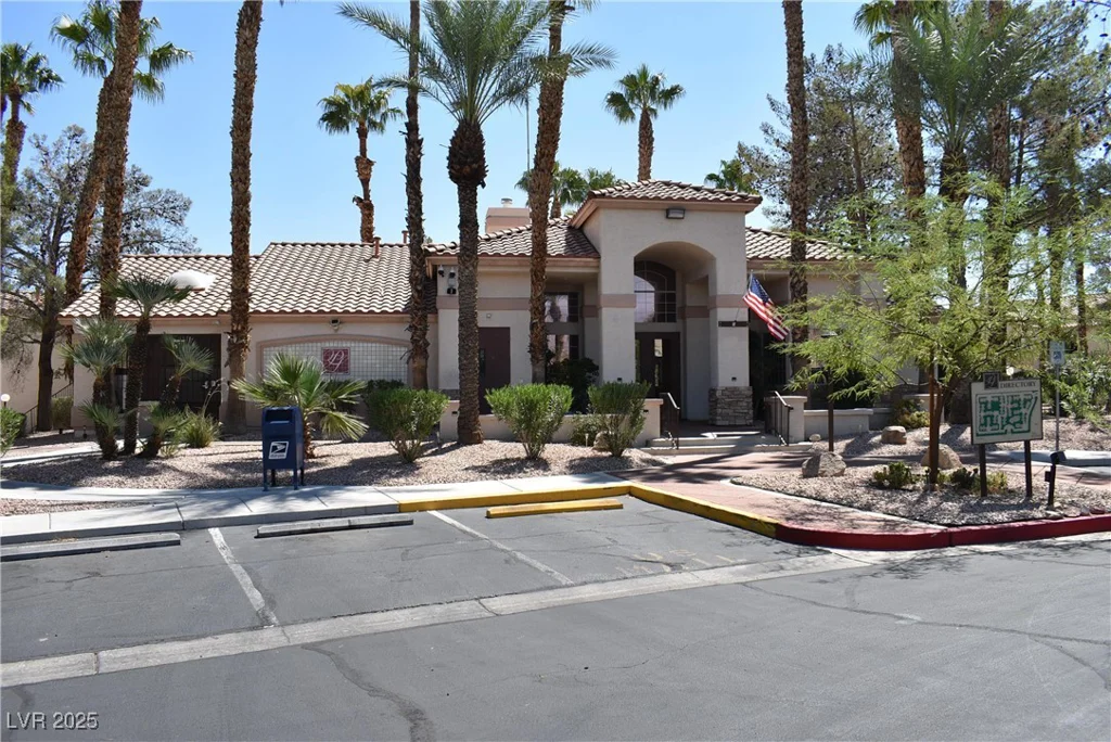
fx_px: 834
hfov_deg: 67.4
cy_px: 371
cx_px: 556
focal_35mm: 27
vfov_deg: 48.0
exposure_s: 1/320
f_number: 9
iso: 200
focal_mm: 18
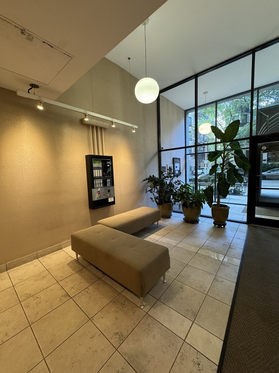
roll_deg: +2.7
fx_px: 150
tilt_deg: -4.5
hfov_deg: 85.7
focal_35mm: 14
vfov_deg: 102.1
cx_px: 140
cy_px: 186
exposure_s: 1/60
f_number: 2.2
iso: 320
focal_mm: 2.22
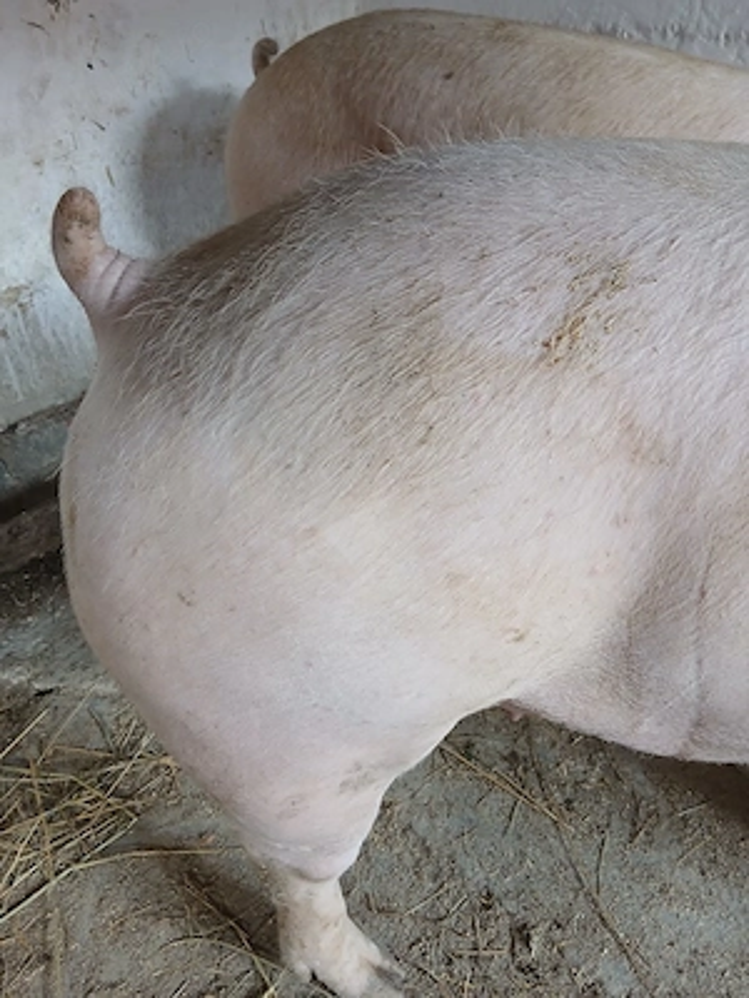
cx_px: 374
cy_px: 499
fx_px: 750
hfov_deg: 53.1
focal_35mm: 26
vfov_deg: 67.3
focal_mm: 3.98
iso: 200
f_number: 1.8
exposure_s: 1/50.3
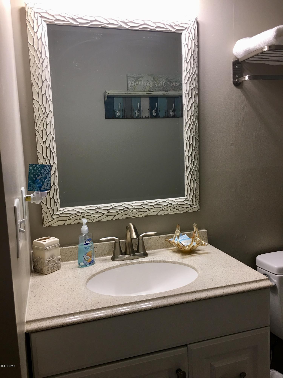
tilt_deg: -6.7
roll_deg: +2.2
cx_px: 142
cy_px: 189
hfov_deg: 48.2
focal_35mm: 29
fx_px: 316
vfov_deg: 61.7
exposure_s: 1/30
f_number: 2.2
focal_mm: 4.15
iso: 32
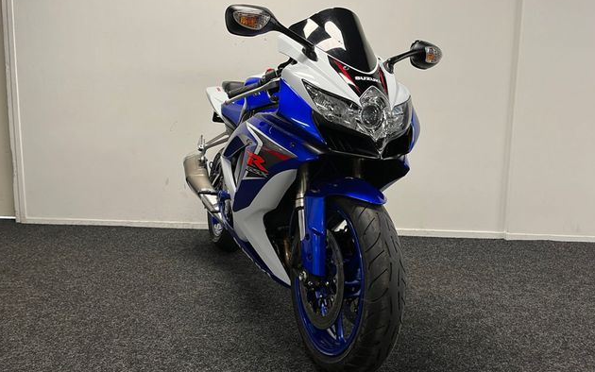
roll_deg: -0.1
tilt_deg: -7.0
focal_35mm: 28
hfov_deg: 66.5
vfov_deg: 44.6
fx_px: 454
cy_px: 183
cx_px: 298
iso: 80
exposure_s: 1/50
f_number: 1.6
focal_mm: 5.1
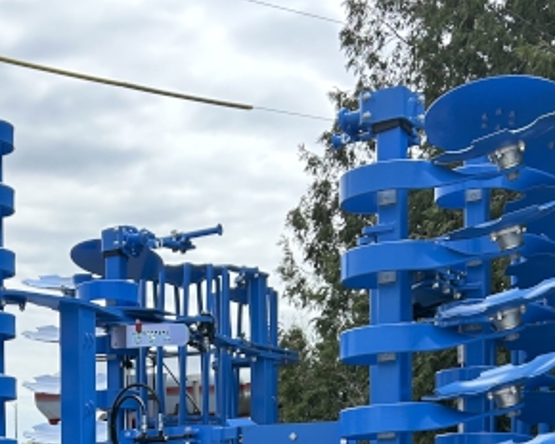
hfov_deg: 26.6
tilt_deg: -5.0
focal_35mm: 70
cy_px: 572
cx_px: 107
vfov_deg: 20.1
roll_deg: -2.4
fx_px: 1150
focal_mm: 5.7
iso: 50
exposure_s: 1/2632
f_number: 1.5
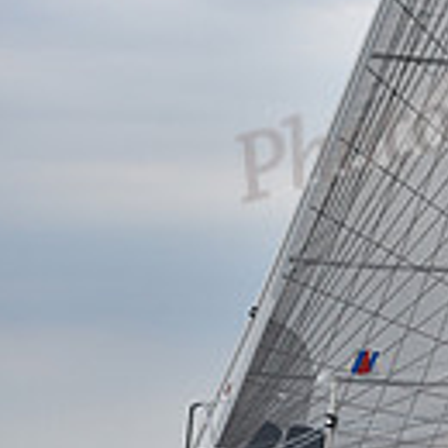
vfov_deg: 6.6
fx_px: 3895
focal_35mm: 266
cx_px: 903
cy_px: 243
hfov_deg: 6.4
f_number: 4.5
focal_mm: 70
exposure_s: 1/640
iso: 500
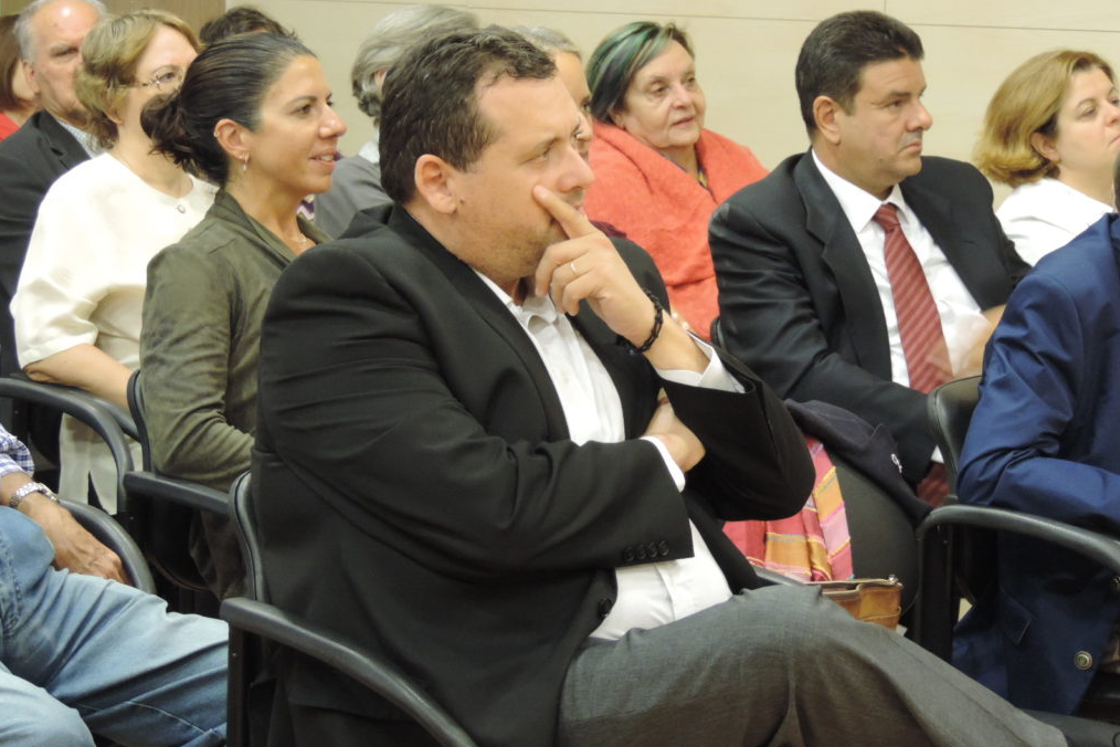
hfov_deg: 16.3
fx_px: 3920
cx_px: 562
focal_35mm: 126
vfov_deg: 10.9
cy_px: 364
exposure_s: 1/13
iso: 800
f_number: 4.2
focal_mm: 21.4
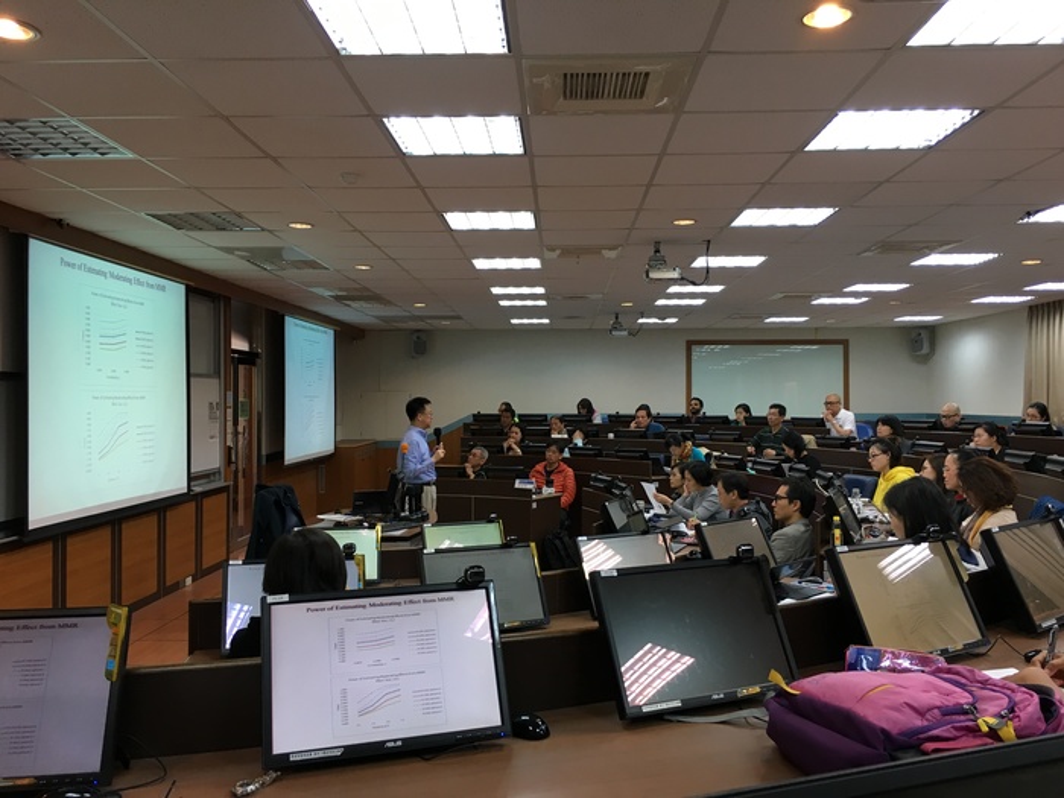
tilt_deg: +0.1
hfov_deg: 61.7
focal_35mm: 29
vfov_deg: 48.2
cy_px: 399
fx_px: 891
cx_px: 532
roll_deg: +0.5
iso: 32
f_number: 2.2
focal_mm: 4.15
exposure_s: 1/30
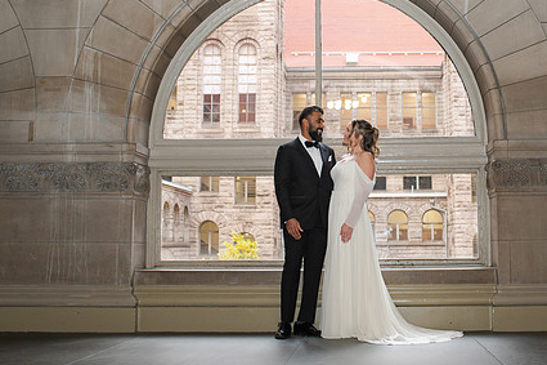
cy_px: 138
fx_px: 790
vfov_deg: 25.9
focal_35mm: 52
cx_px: 359
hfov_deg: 37.8
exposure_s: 1/200
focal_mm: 35
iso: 1000
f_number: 3.5
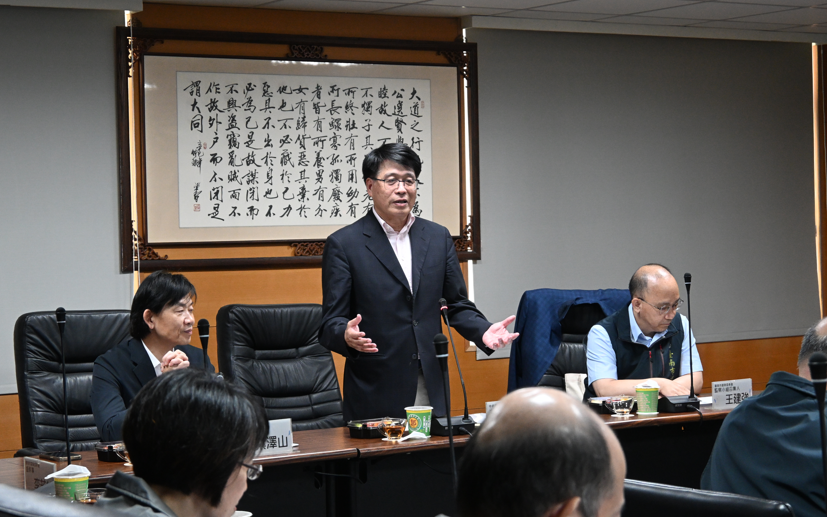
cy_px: 262
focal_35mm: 80
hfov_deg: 25.8
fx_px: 1803
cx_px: 414
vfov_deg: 16.3
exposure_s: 1/60
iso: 2200
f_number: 6.3
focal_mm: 50
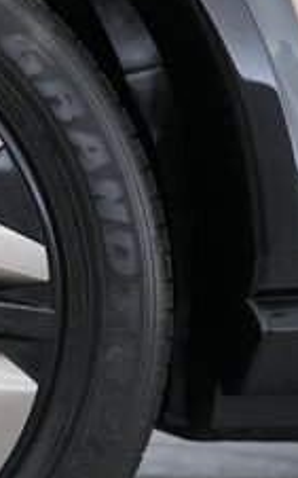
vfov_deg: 28.5
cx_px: -249
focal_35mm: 72
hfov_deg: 15.4
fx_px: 937
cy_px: 305
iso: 4000
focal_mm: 25
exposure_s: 1/160
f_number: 2.8
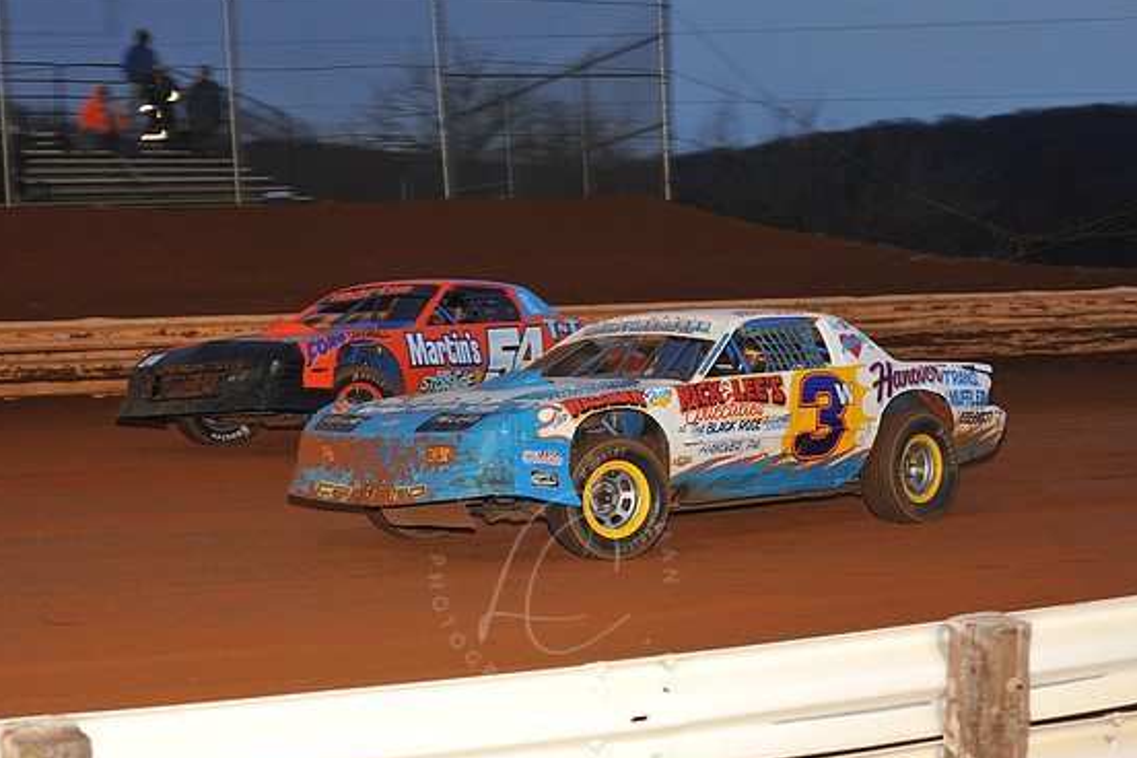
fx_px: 2653
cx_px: 552
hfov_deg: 24.2
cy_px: 383
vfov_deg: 16.3
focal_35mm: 84
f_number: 7.1
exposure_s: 1/250
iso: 1250
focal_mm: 80
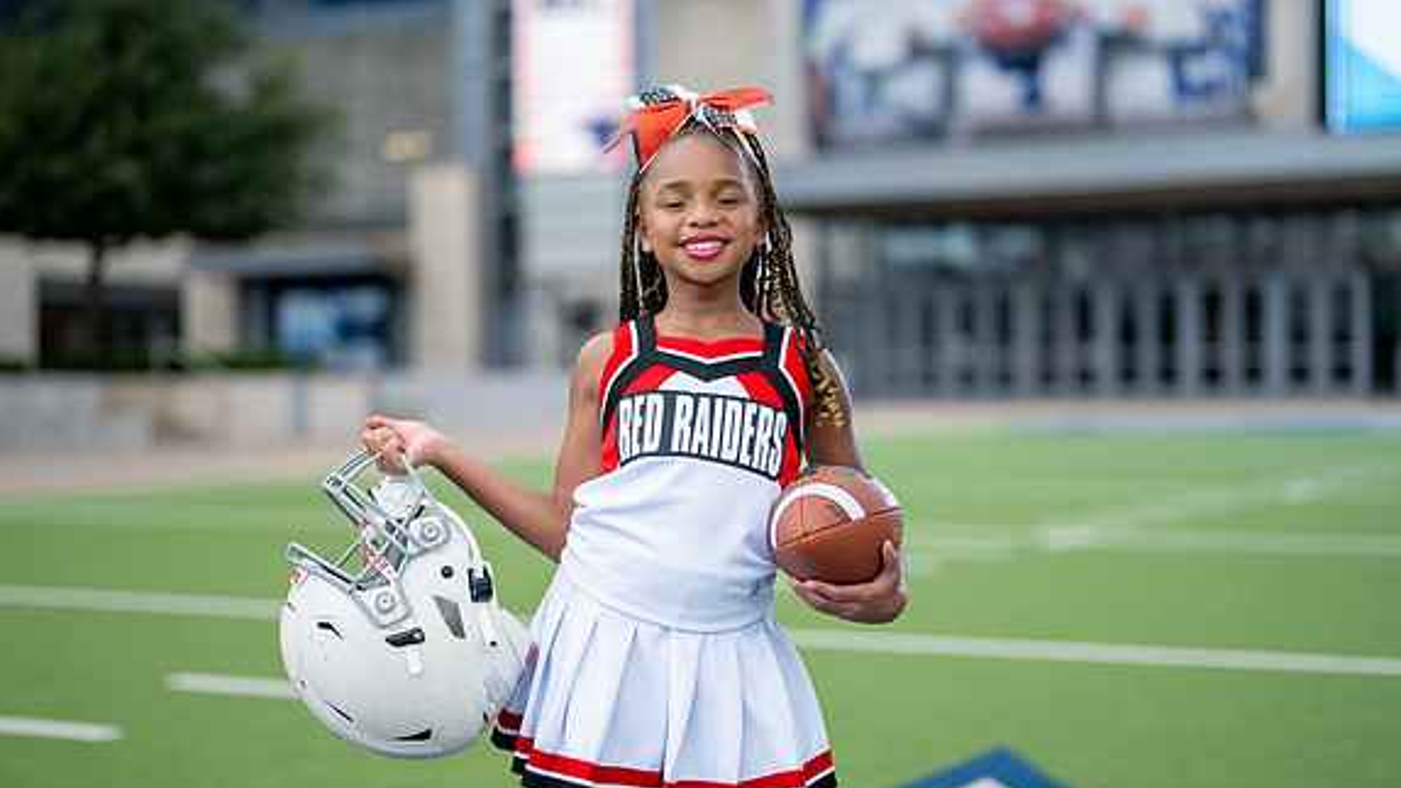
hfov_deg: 32.8
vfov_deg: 18.8
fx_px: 2378
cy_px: 406
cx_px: 709
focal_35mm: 64
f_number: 1.2
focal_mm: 50
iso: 160
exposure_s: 1/1250
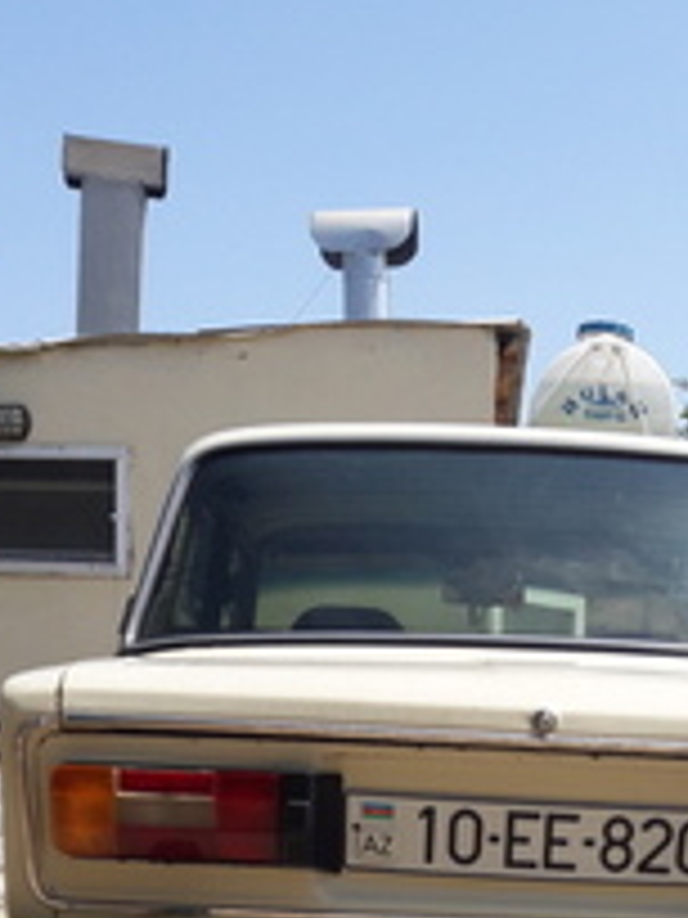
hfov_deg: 21.3
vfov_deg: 26.5
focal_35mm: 68
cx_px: 553
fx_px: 1802
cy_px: 986
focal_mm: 3.7
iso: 40
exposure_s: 1/1610
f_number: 1.9
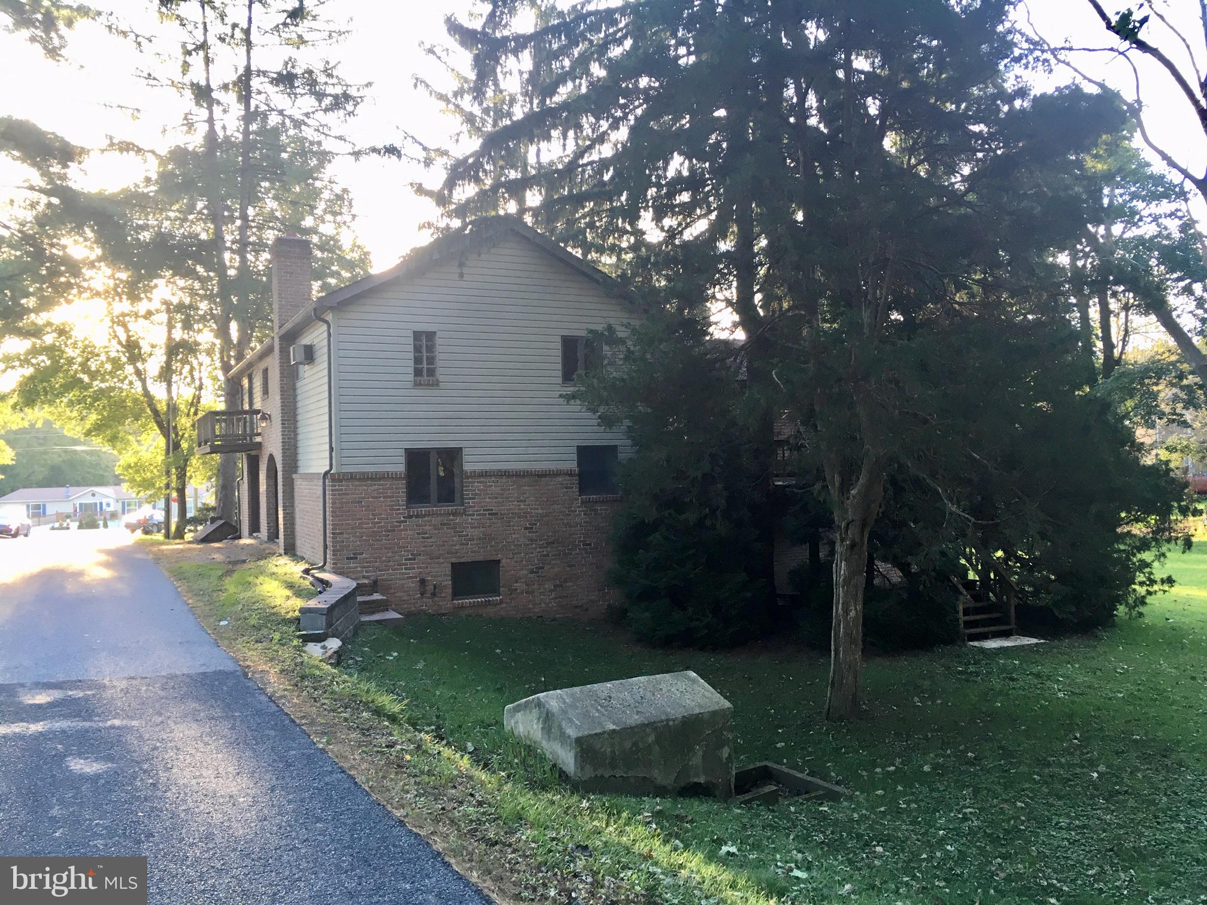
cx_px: 604
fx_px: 1011
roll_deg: +0.9
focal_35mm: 29
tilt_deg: -0.1
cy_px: 452
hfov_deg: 61.7
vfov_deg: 48.2
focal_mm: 4.15
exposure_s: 1/30
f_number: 2.2
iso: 25
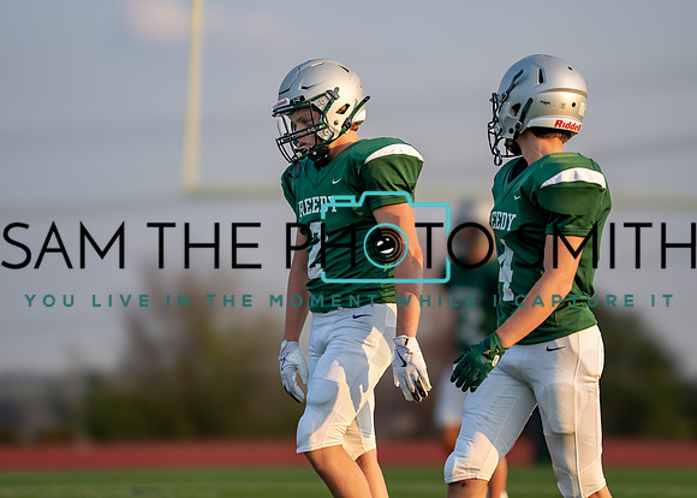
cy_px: 236
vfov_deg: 7.6
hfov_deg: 10.6
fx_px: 3739
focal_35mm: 189
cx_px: 359
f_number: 2.8
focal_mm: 171
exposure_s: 1/1250
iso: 160
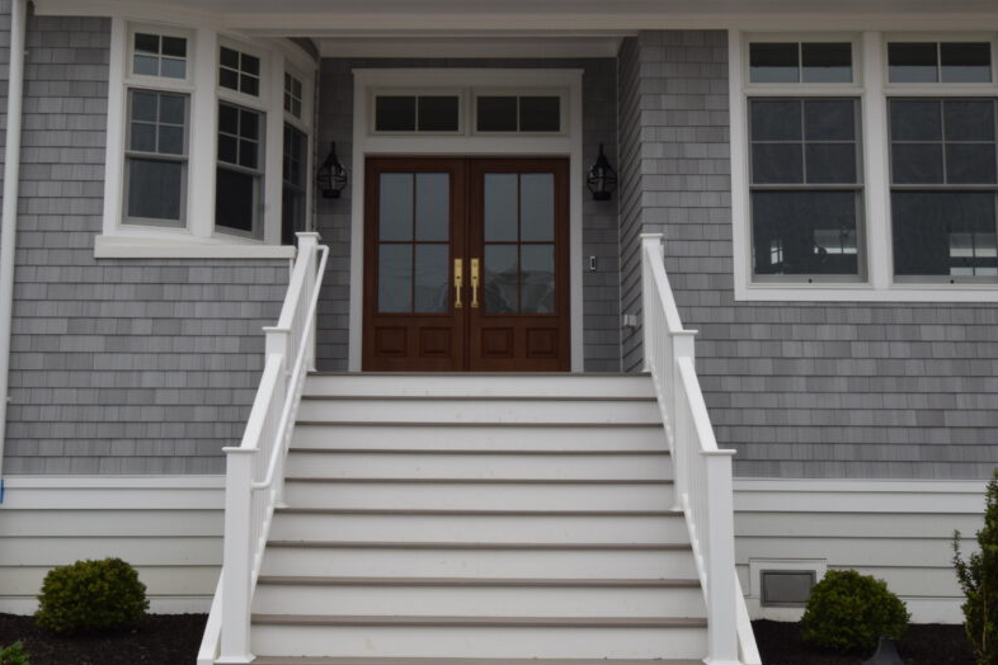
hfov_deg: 45.3
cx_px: 434
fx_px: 1192
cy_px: 343
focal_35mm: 43
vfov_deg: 31.2
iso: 640
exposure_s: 1/200
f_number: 18
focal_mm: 22
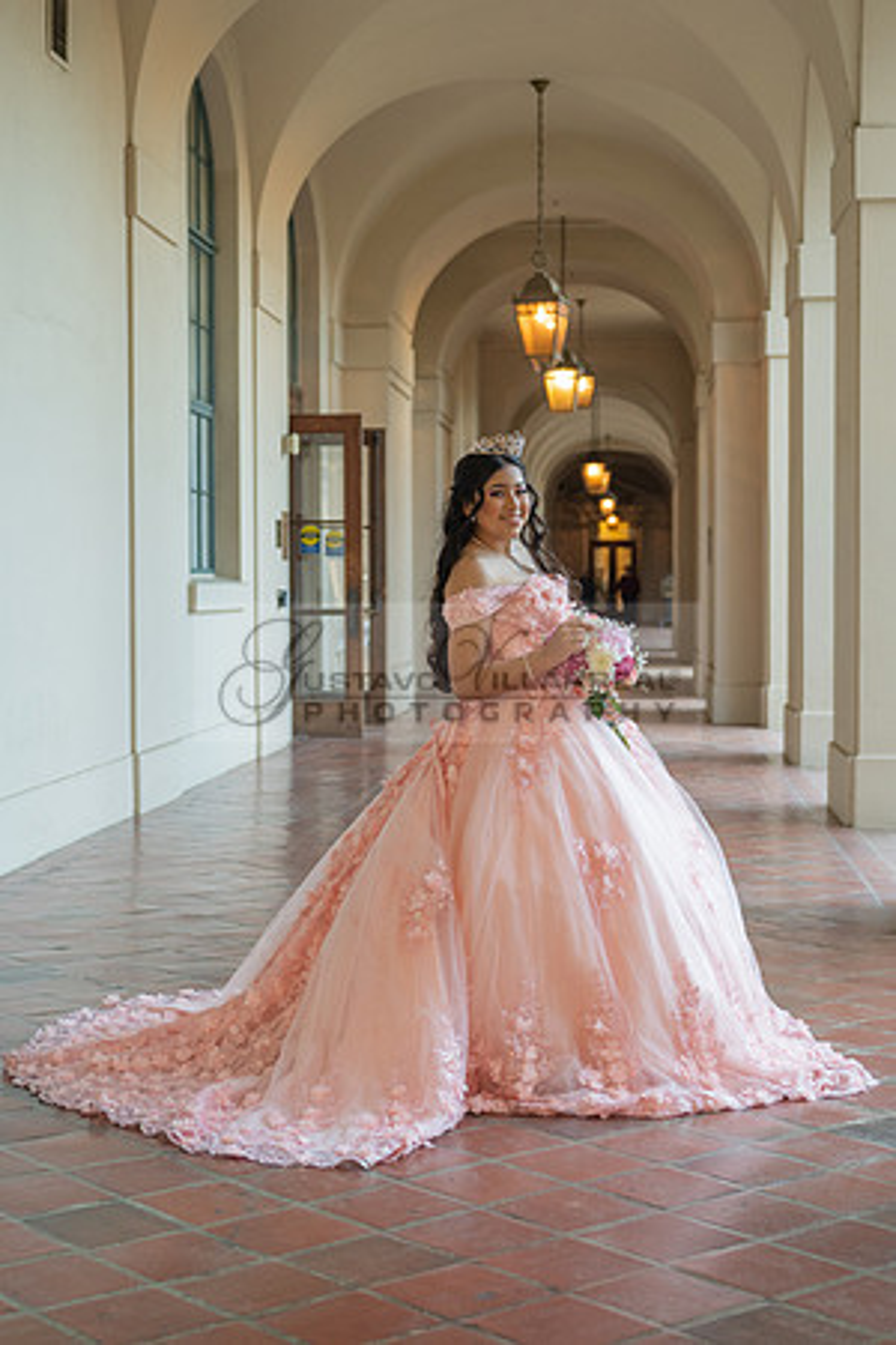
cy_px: 673
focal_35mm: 60
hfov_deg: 22.6
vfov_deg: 33.4
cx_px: 422
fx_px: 2240
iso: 640
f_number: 3.2
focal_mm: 40
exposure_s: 1/125
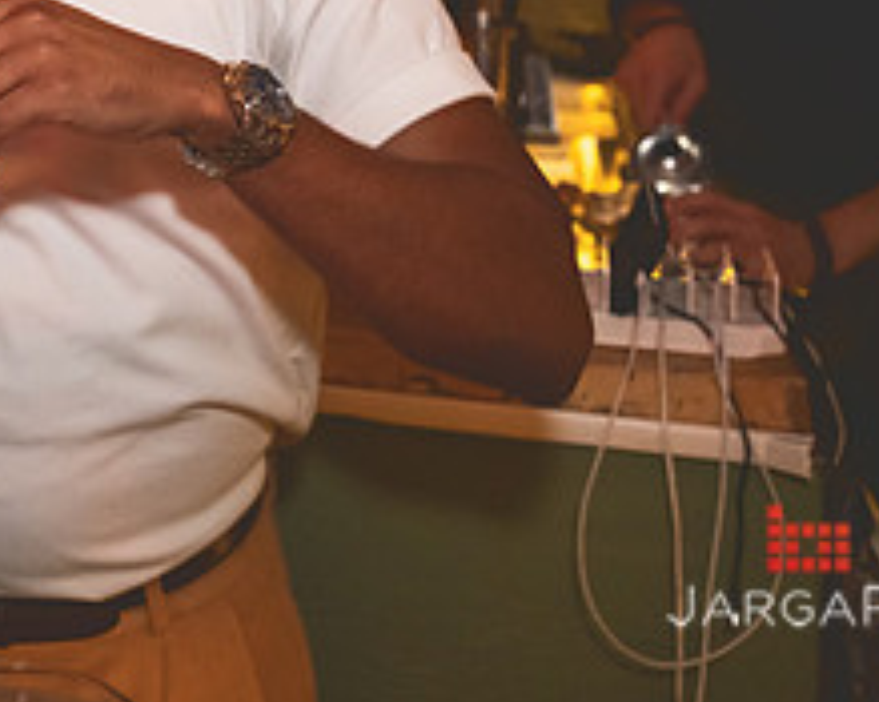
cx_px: -112
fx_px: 1638
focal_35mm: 63
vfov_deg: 22.8
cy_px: -62
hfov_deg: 27.3
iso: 3200
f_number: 3.2
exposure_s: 1/100
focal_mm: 24
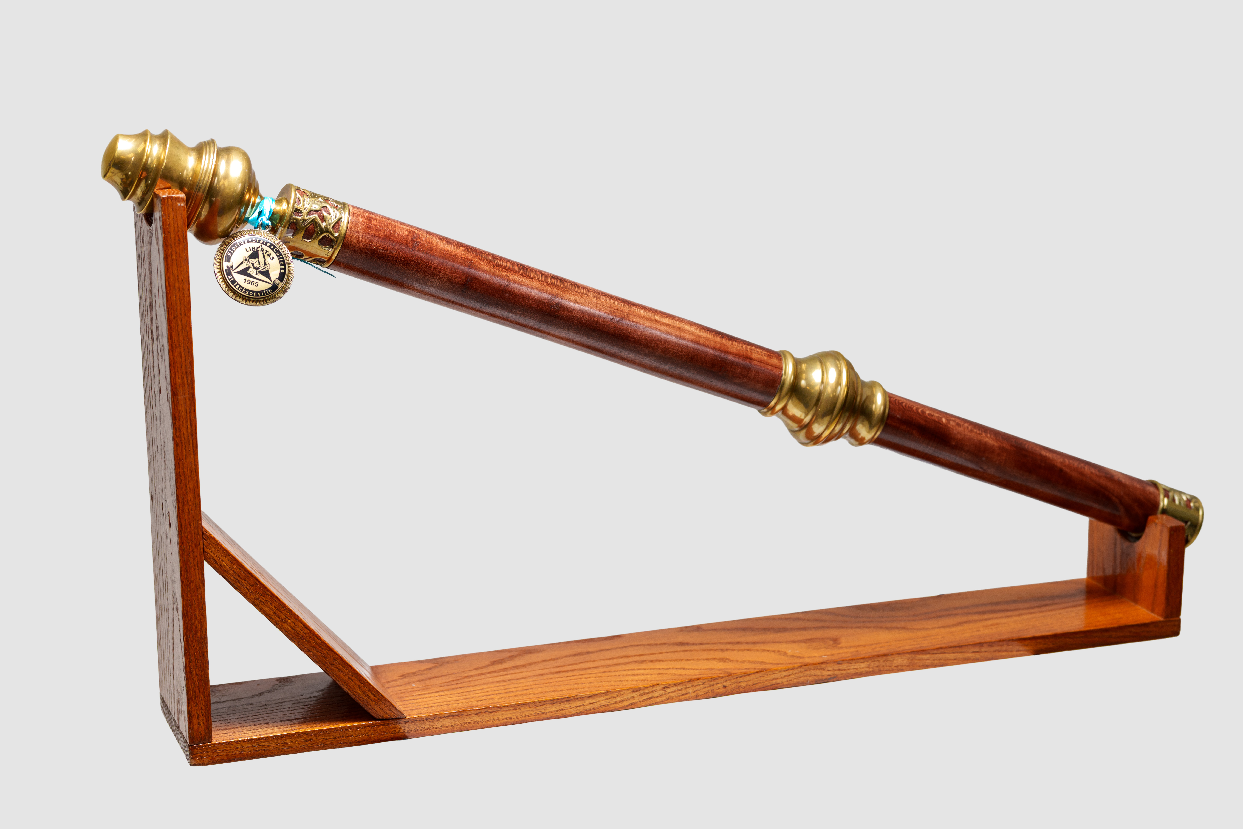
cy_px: 414
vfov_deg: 19.5
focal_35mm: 70
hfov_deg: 28.8
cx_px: 622
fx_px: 2417
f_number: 4.5
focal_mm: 70
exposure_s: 1/200
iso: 160
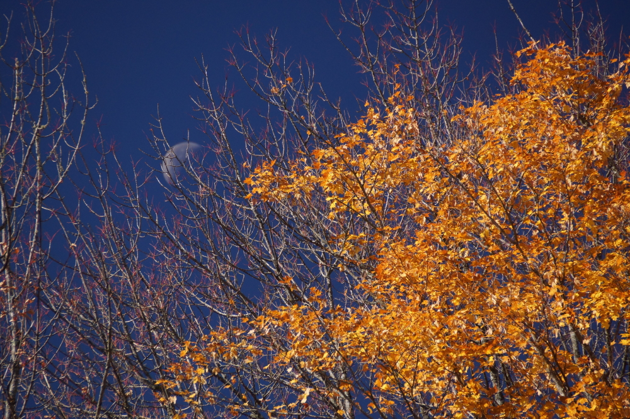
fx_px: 5510
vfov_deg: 4.4
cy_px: 210
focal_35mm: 315
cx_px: 315
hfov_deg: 6.5
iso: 400
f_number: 6.3
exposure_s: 1/400
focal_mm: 210
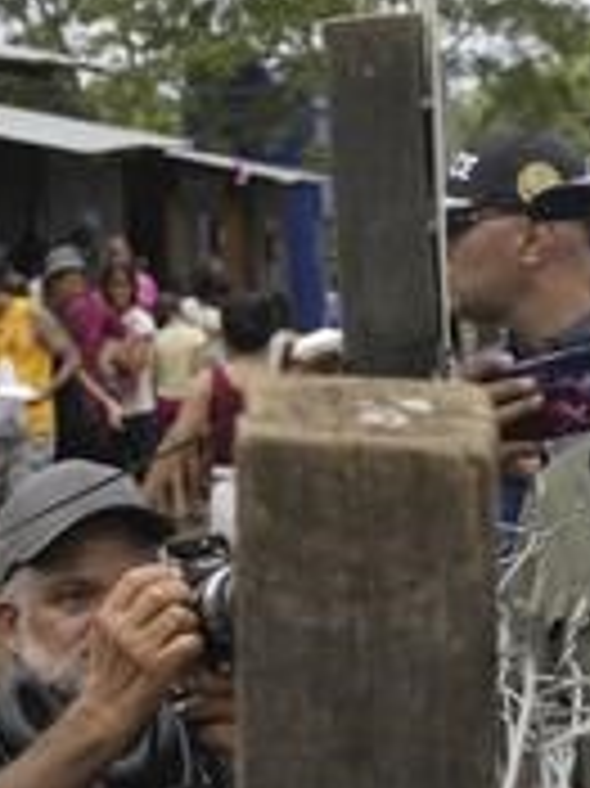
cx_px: 468
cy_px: 655
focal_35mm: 125
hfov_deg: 11.8
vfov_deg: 15.6
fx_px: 2844
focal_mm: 35
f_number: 7.1
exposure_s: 1/800
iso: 320
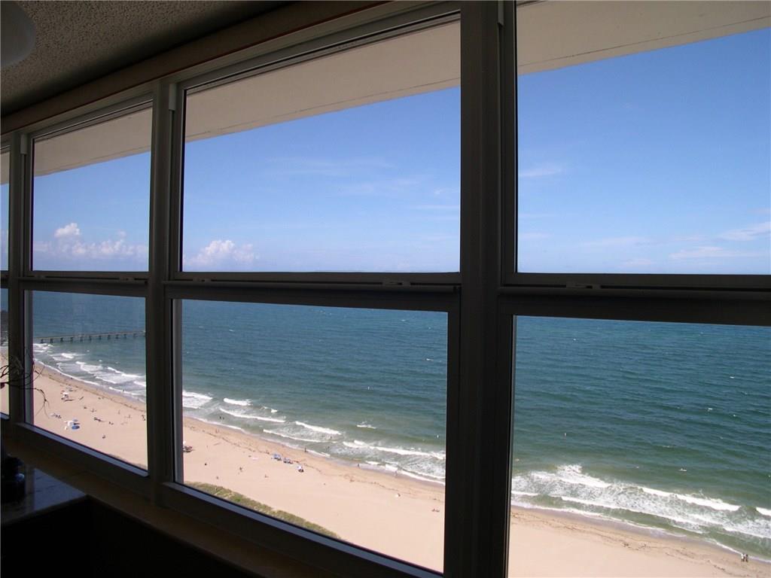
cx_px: 386
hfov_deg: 49.0
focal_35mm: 38
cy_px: 289
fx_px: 846
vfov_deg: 37.7
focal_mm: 8
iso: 100
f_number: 2.8
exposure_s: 1/554
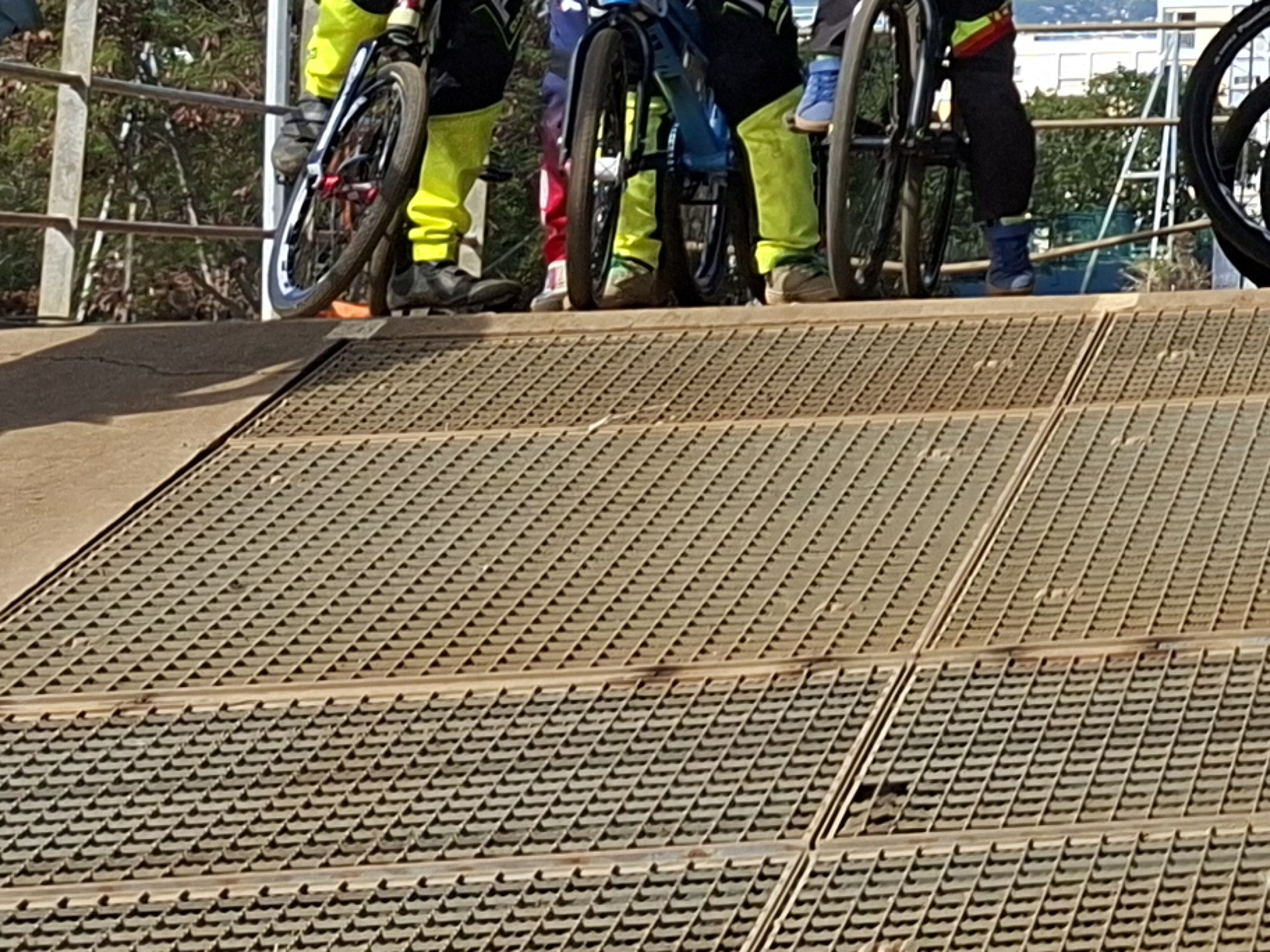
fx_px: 3705
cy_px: -417
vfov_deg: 13.9
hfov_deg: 15.4
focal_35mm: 101
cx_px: 2586
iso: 50
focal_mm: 5.54
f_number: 1.8
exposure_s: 1/1484
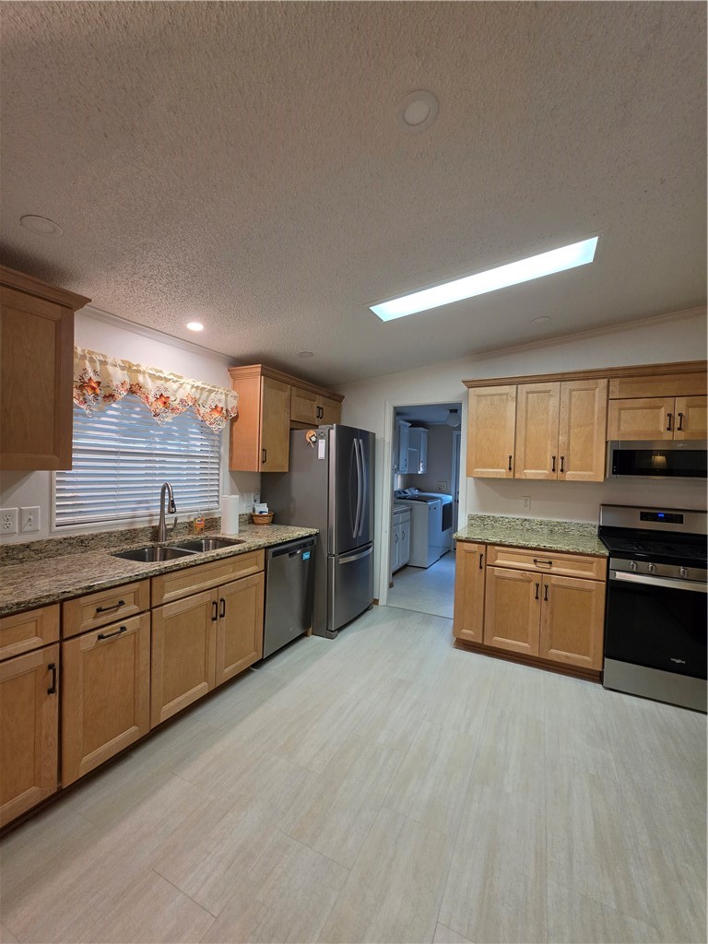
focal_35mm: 13
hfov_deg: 89.9
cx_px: 354
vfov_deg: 106.2
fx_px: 355
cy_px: 472
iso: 200
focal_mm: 2.2
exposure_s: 1/120
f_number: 1.9
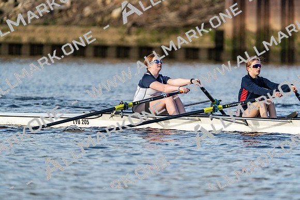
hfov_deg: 3.4
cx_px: 150
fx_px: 5001
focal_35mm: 600
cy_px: 100
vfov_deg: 2.3
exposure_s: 1/2000
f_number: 6.3
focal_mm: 600
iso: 1000
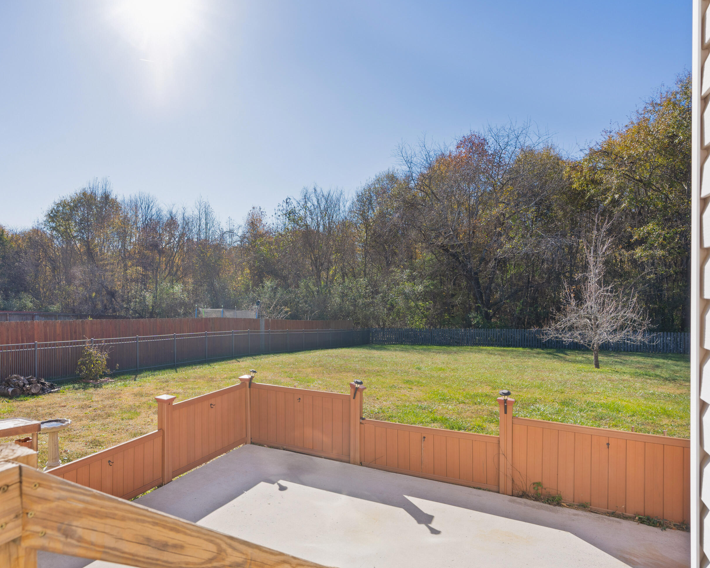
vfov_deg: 63.1
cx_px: 280
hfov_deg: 74.1
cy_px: 284
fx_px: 462
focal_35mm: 22
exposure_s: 1/400
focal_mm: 19
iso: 320
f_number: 7.1
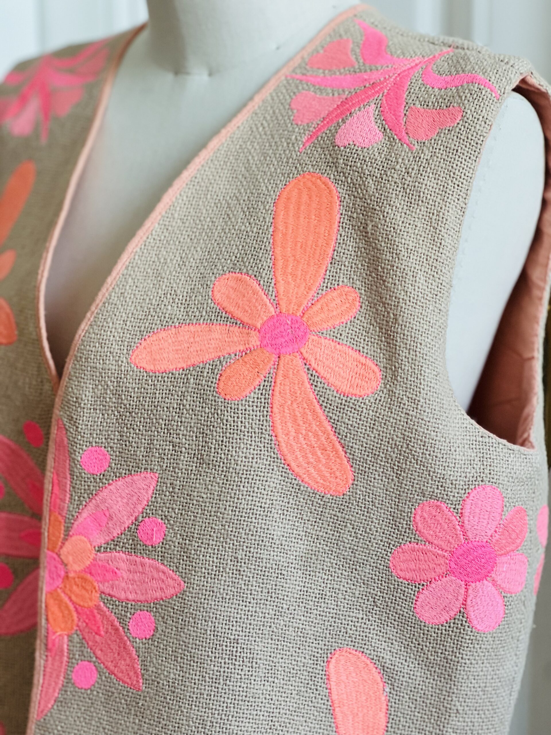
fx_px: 1634
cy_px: 368
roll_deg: +0.0
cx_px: 276
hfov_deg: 19.1
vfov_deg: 25.3
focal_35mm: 77
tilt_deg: -11.5
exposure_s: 1/100
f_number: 2.8
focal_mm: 9
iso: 250
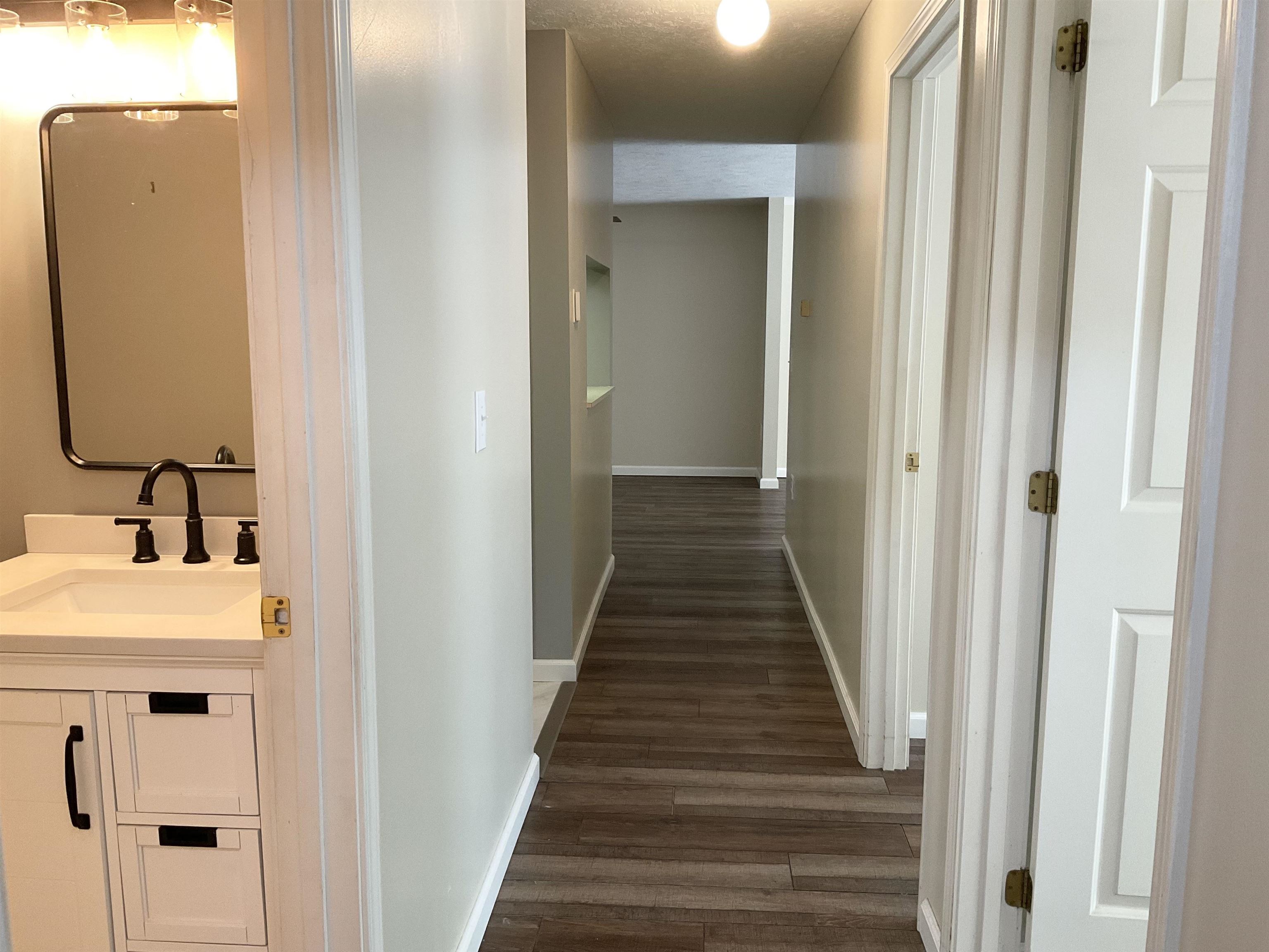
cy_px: 476
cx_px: 634
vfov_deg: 48.2
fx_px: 1063
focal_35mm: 29
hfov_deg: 61.7
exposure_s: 1/60
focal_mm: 3
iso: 100
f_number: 1.8
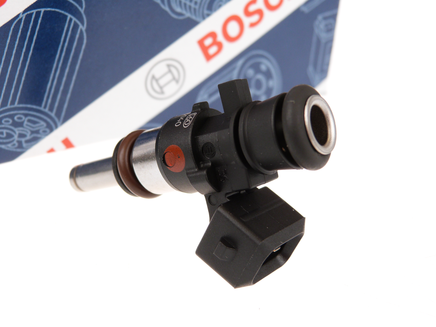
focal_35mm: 45
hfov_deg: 42.1
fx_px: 567
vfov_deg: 32.2
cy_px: 164
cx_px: 218
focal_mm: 8.1
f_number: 3.2
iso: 100
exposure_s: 1/80
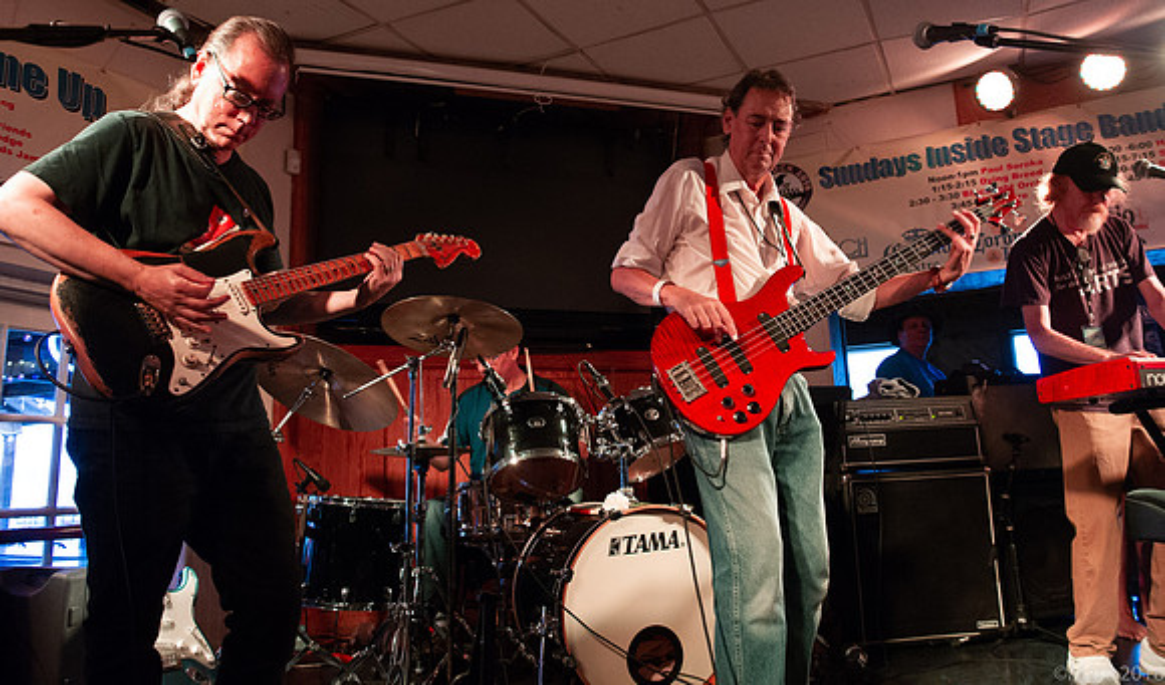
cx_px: 582
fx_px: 873
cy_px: 297
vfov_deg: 42.7
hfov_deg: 67.4
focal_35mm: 28
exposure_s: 1/50
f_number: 6.3
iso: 6400
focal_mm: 27
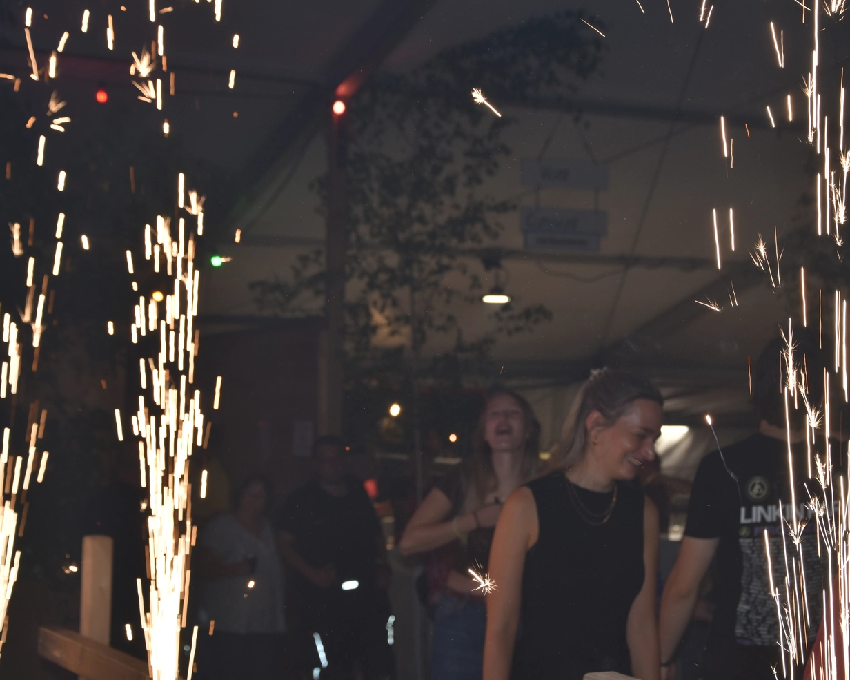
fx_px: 1811
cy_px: 336
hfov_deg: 26.4
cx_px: 483
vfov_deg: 21.3
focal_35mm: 72
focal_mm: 42
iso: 140
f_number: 5.6
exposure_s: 1/125
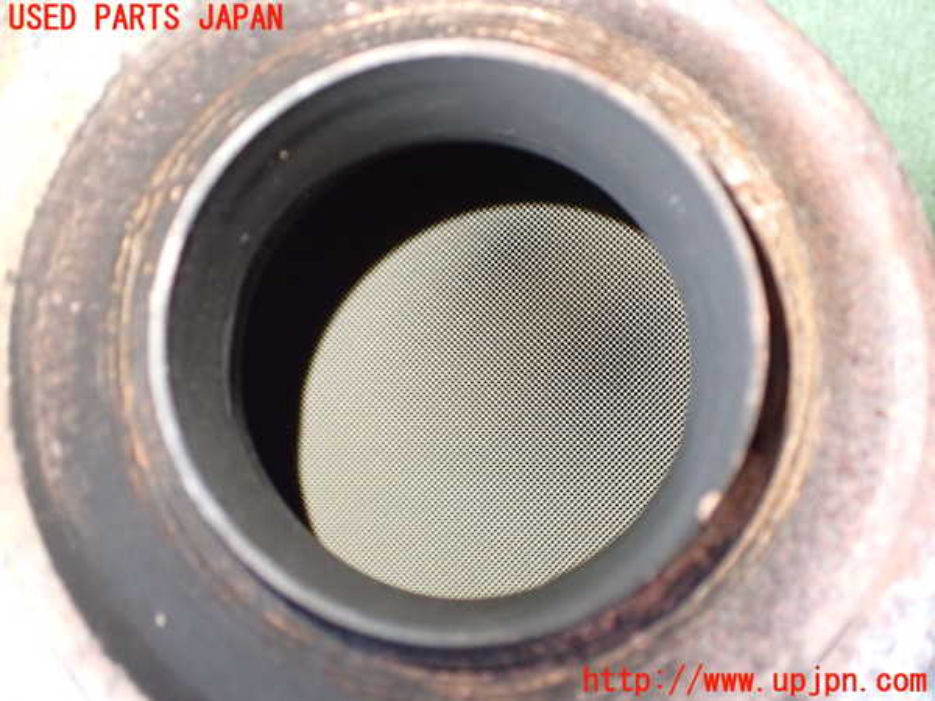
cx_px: 468
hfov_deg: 60.0
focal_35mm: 30
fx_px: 810
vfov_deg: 46.8
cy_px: 350
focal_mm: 5.4
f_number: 2.3
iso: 800
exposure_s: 1/40
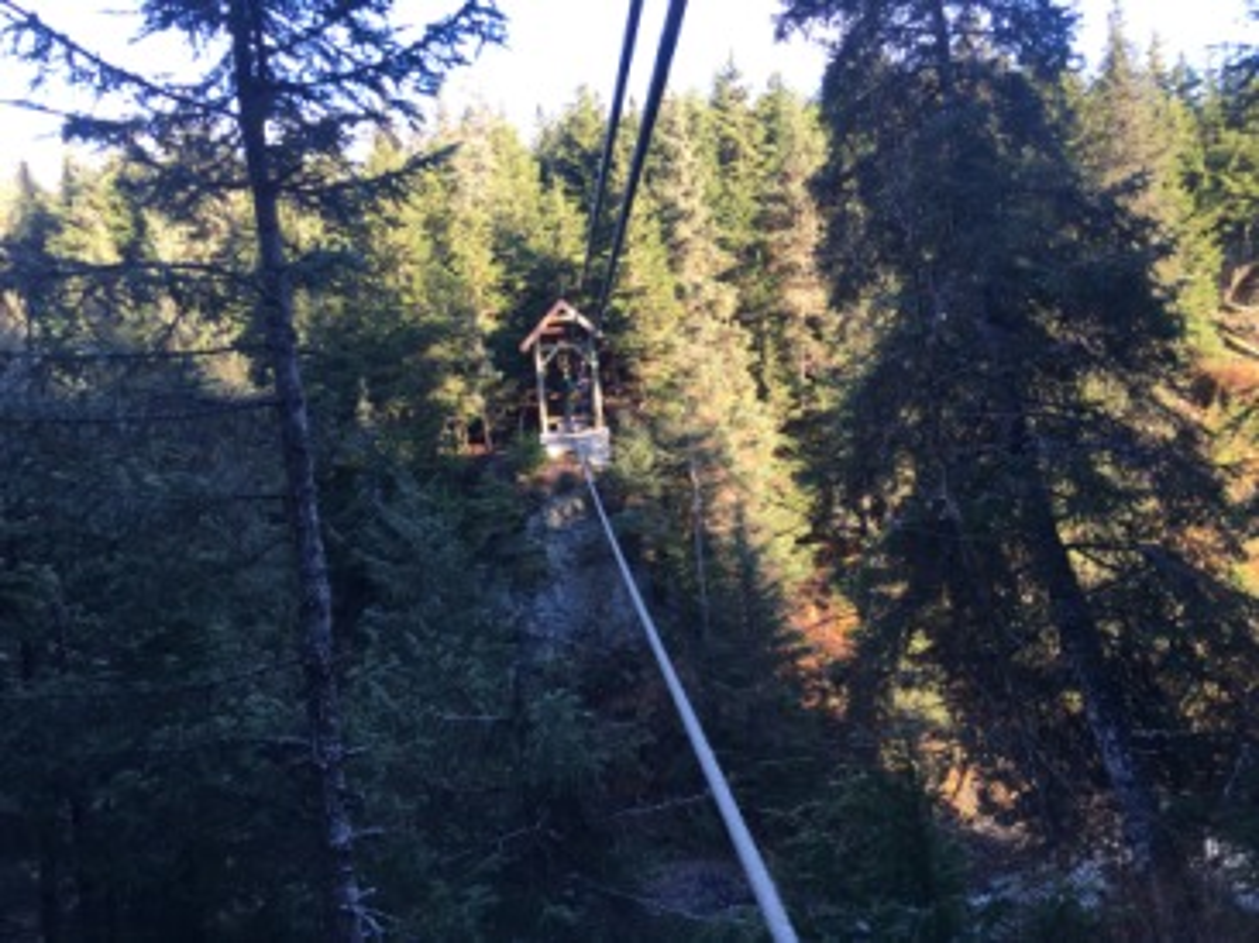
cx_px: 630
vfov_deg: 48.2
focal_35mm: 29
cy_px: 472
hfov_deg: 61.7
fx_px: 1054
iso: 40
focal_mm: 4.15
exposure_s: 1/120
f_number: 2.2
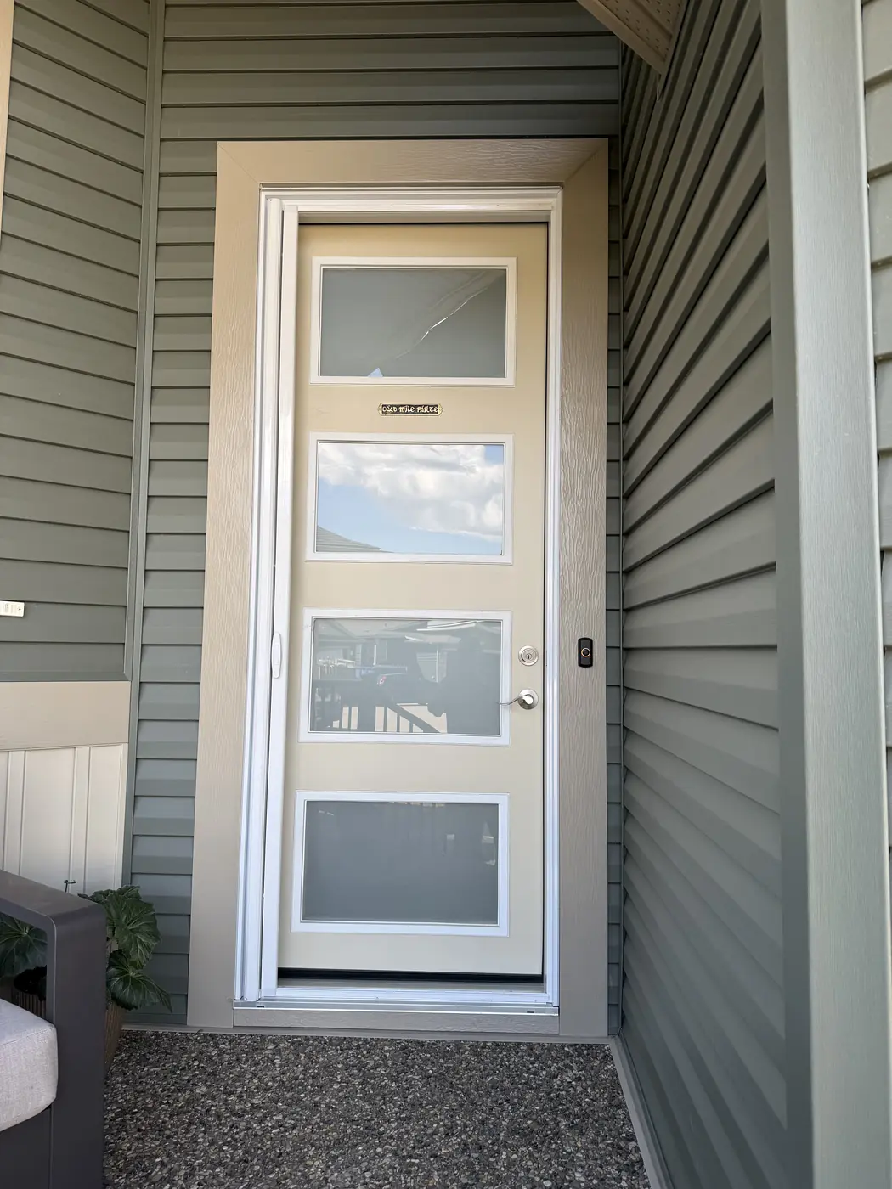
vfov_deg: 71.6
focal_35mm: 24
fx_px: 825
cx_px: 446
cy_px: 594
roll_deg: -1.5
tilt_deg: +5.4
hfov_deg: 56.8
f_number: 1.78
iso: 80
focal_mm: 6.76
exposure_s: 1/461
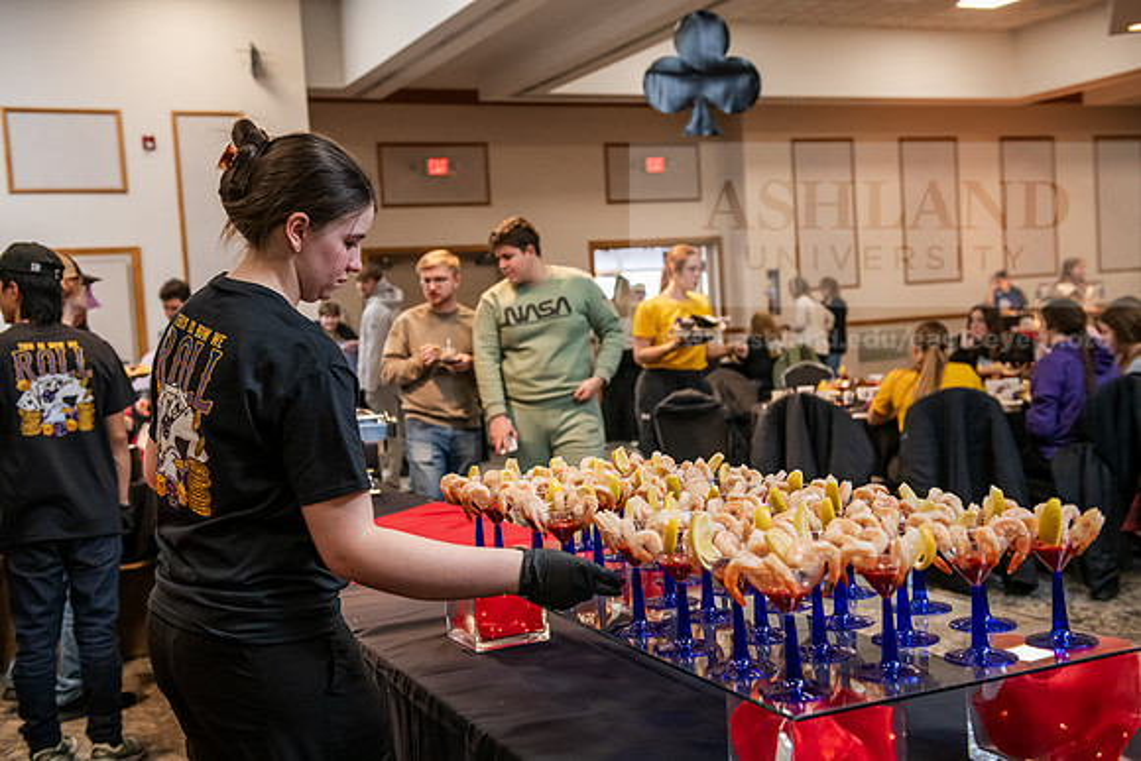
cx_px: 570
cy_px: 380
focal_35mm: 44
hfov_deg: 44.5
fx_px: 1395
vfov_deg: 30.5
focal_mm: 44
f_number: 3.5
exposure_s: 1/160
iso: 2500
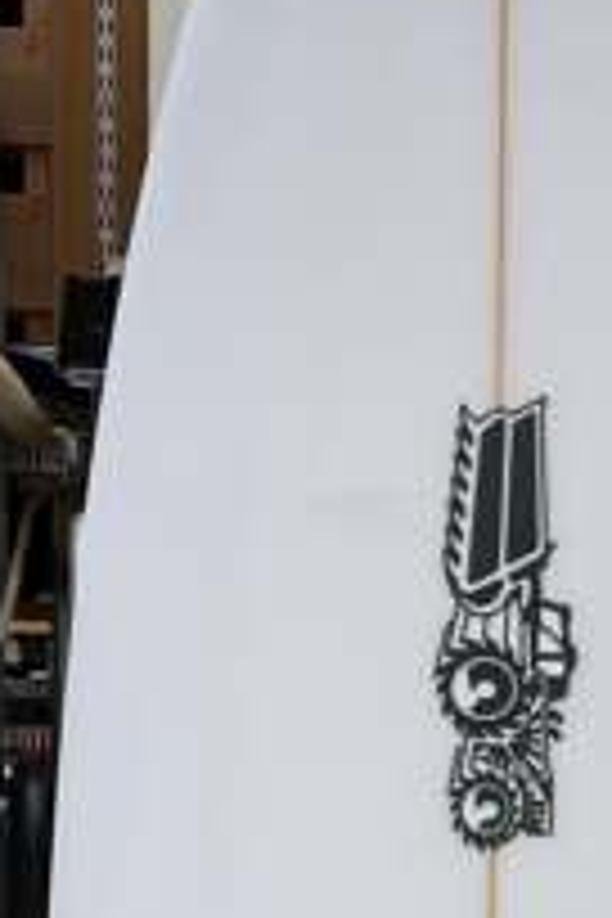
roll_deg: +0.0
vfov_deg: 16.6
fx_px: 3009
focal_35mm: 118
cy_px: 1089
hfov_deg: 11.6
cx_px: 468
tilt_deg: -8.2
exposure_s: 1/120
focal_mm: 3
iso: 50
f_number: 1.8
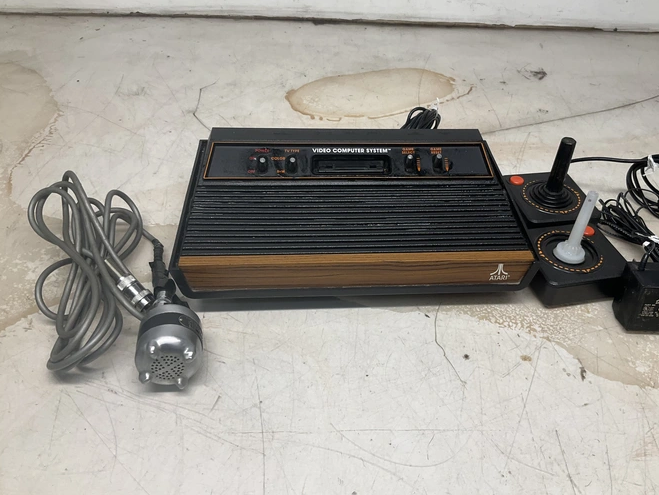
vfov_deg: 43.0
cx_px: 371
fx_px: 629
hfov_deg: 55.2
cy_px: 232
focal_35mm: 33
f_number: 1.8
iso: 40
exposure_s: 1/120
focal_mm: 3
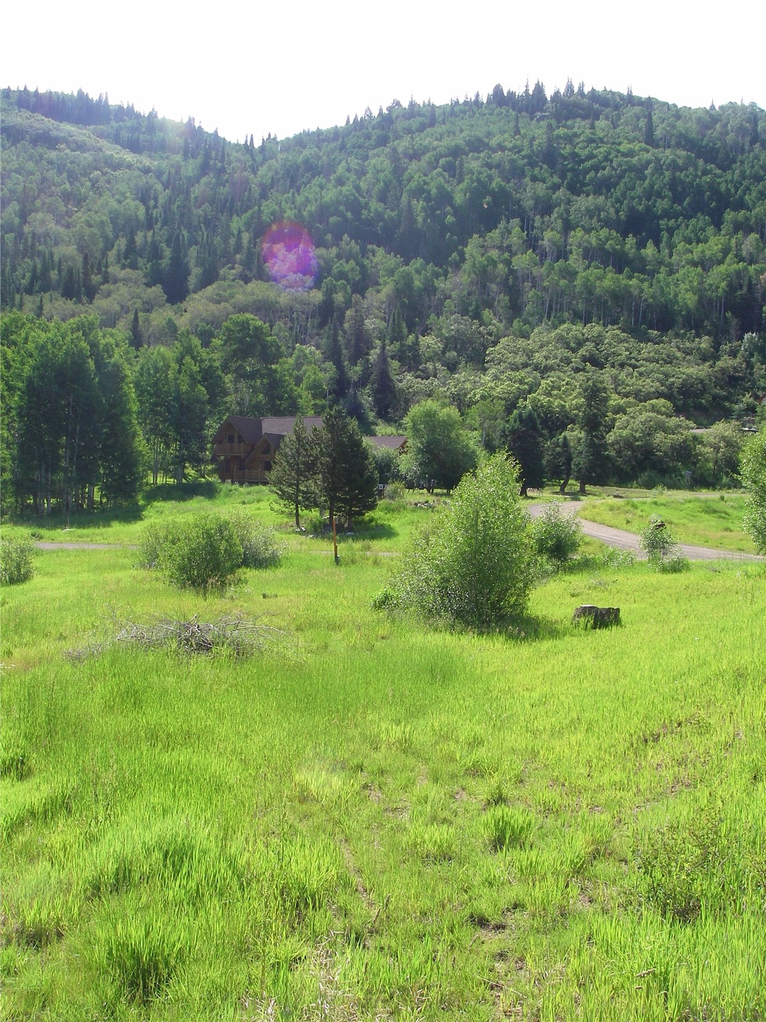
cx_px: 383
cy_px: 511
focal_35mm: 38
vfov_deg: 49.0
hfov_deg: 37.7
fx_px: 1121
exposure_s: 1/100
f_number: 6.6
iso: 64
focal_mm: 6.3
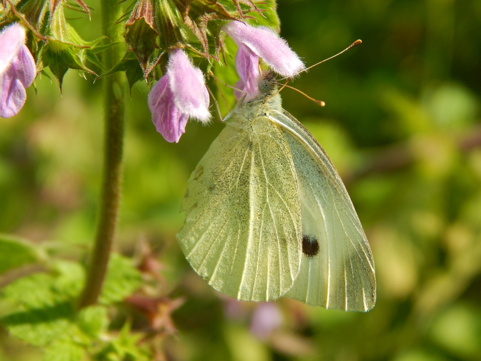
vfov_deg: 13.0
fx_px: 1584
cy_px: 180
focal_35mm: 114
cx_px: 240
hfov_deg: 17.3
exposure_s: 1/500
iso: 125
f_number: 4.6
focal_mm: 20.5
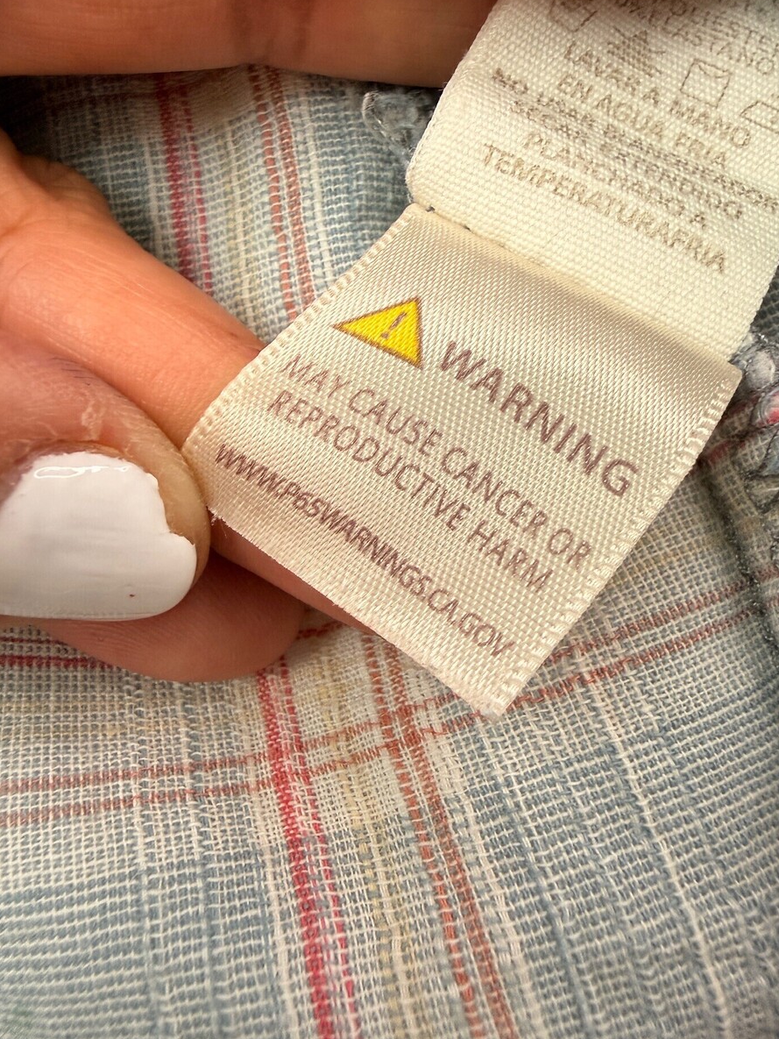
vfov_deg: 65.3
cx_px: 408
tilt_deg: -70.9
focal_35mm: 27
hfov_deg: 51.3
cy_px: 517
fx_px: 810
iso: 160
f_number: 2.2
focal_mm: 2.22
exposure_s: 1/120
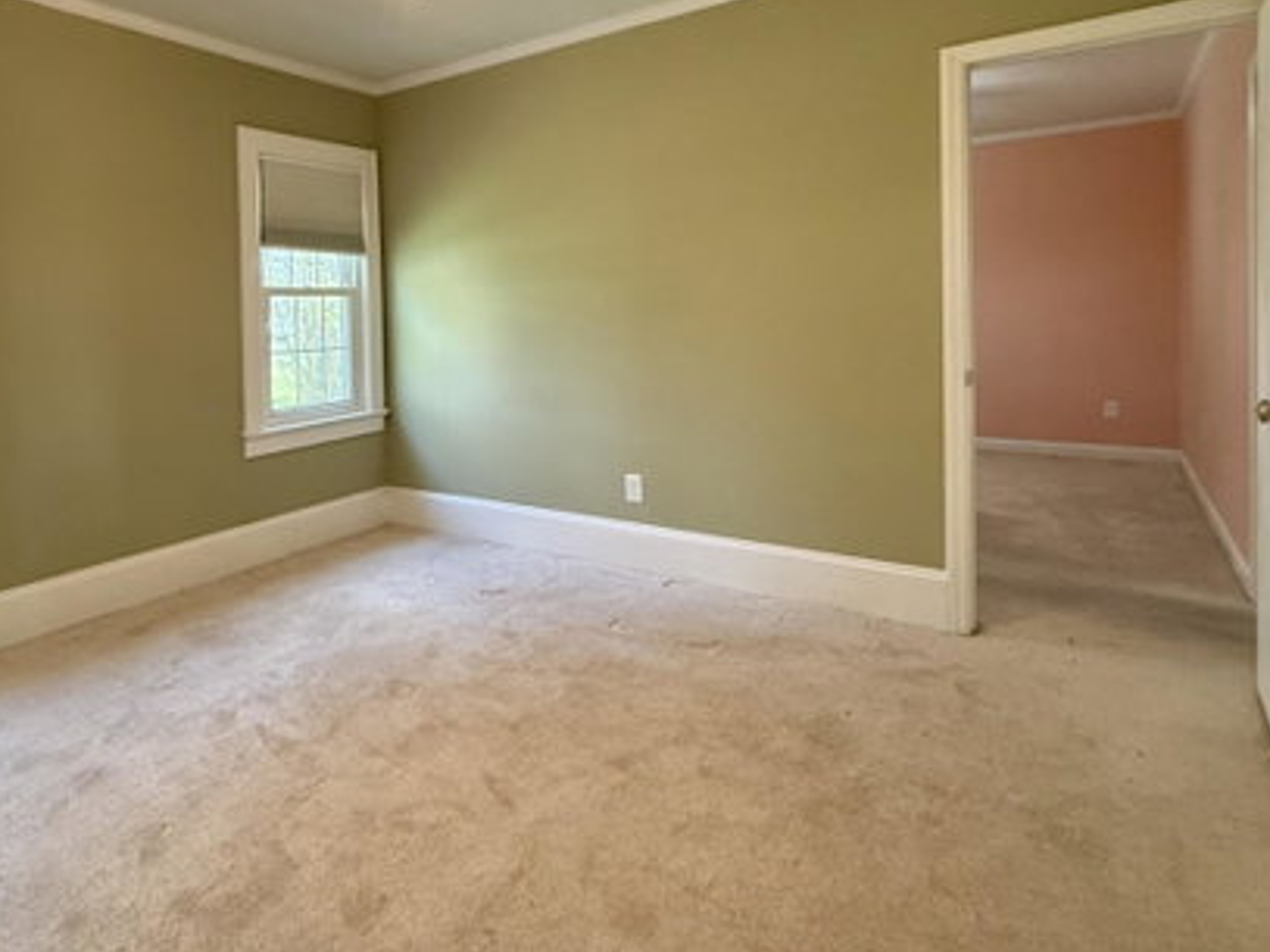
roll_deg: +1.0
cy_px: 337
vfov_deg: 60.0
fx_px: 807
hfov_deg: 74.7
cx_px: 457
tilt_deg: -0.9
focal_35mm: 22
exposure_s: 1/120
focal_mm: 2.22
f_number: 2.2
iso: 500
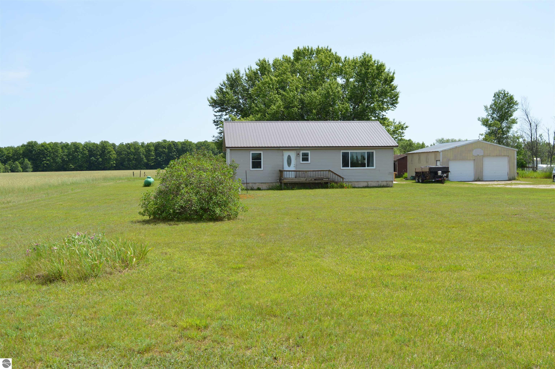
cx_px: 278
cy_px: 184
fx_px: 578
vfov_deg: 35.4
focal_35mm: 38
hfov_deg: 51.3
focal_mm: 25
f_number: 9
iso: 100
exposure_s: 1/320
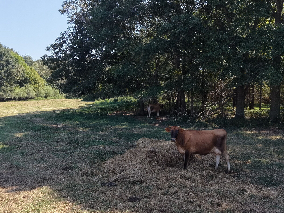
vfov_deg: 40.6
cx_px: 131
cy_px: 92
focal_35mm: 35
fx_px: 287
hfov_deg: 52.6
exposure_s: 1/3200
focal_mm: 8.67
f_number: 1.8
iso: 400
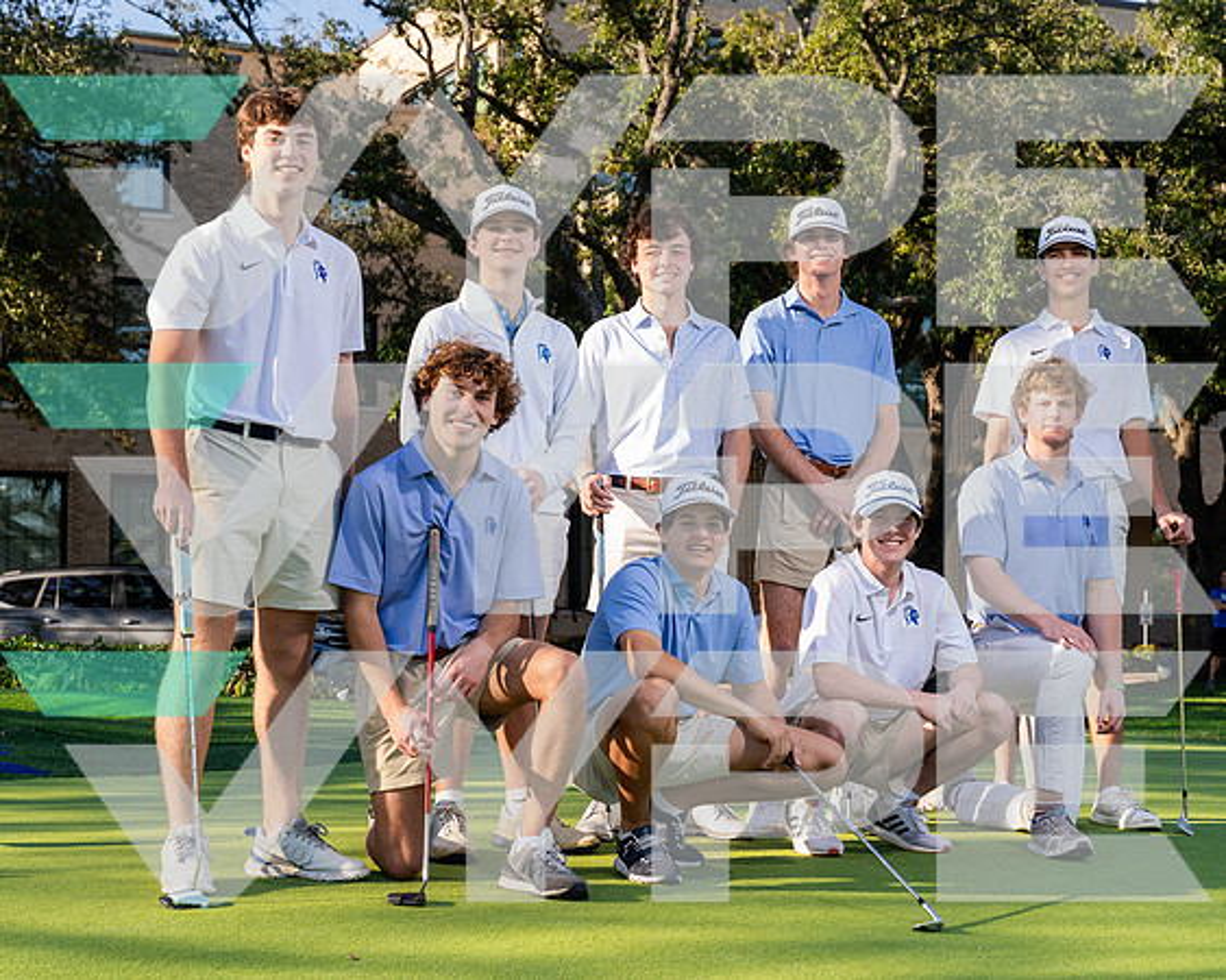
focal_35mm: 65
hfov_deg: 29.2
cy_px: 490
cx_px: 605
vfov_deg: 23.5
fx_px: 2354
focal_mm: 57
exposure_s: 1/250
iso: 250
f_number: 7.1
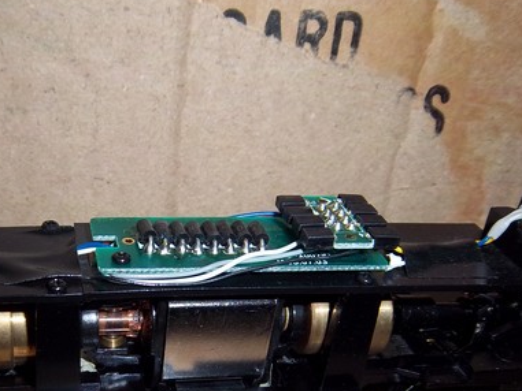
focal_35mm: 47
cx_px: 134
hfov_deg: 39.4
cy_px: 321
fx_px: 709
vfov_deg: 30.1
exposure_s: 1/30
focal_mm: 5.05
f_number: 3.5
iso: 64
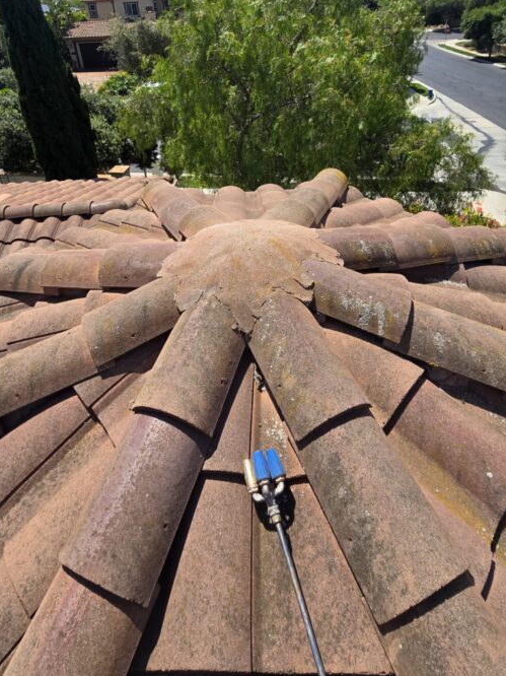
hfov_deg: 65.9
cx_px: 239
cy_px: 192
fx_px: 390
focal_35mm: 20
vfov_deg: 77.3
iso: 50
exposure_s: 1/2621
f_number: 2.2
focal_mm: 2.2
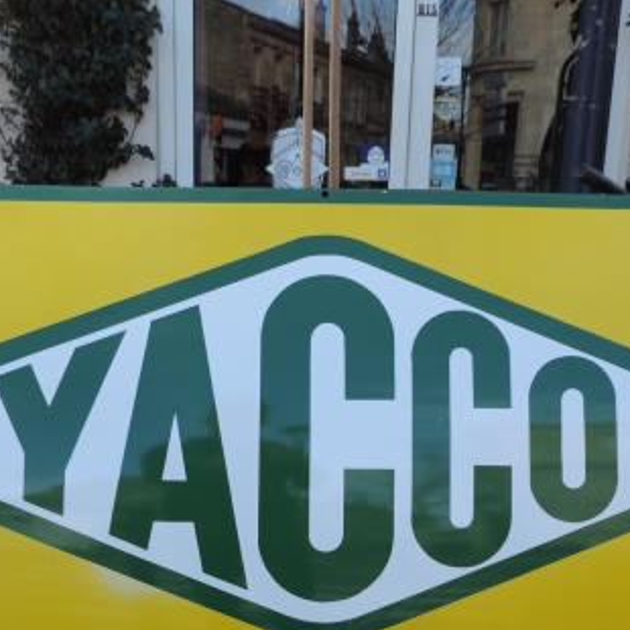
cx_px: 311
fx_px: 844
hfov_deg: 40.9
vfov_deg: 40.7
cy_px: 390
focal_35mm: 41
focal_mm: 4.3
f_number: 3
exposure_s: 1/250
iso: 80
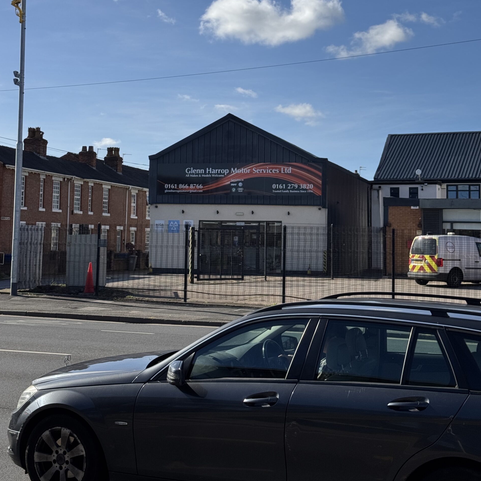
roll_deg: -0.7
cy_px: 164
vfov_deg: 29.9
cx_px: 240
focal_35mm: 57
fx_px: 896
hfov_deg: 30.0
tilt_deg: +5.9
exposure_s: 1/6410
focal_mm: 6.76
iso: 64
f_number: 1.78
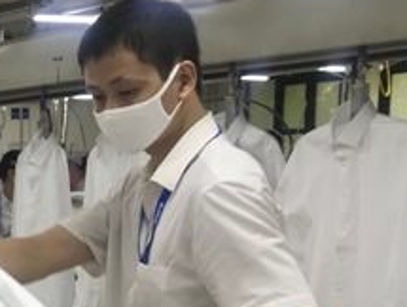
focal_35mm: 104
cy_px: 402
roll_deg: +2.5
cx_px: -263
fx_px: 1225
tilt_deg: -11.0
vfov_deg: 13.7
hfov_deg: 16.6
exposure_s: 1/100
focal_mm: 3.99
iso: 32
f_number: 1.8
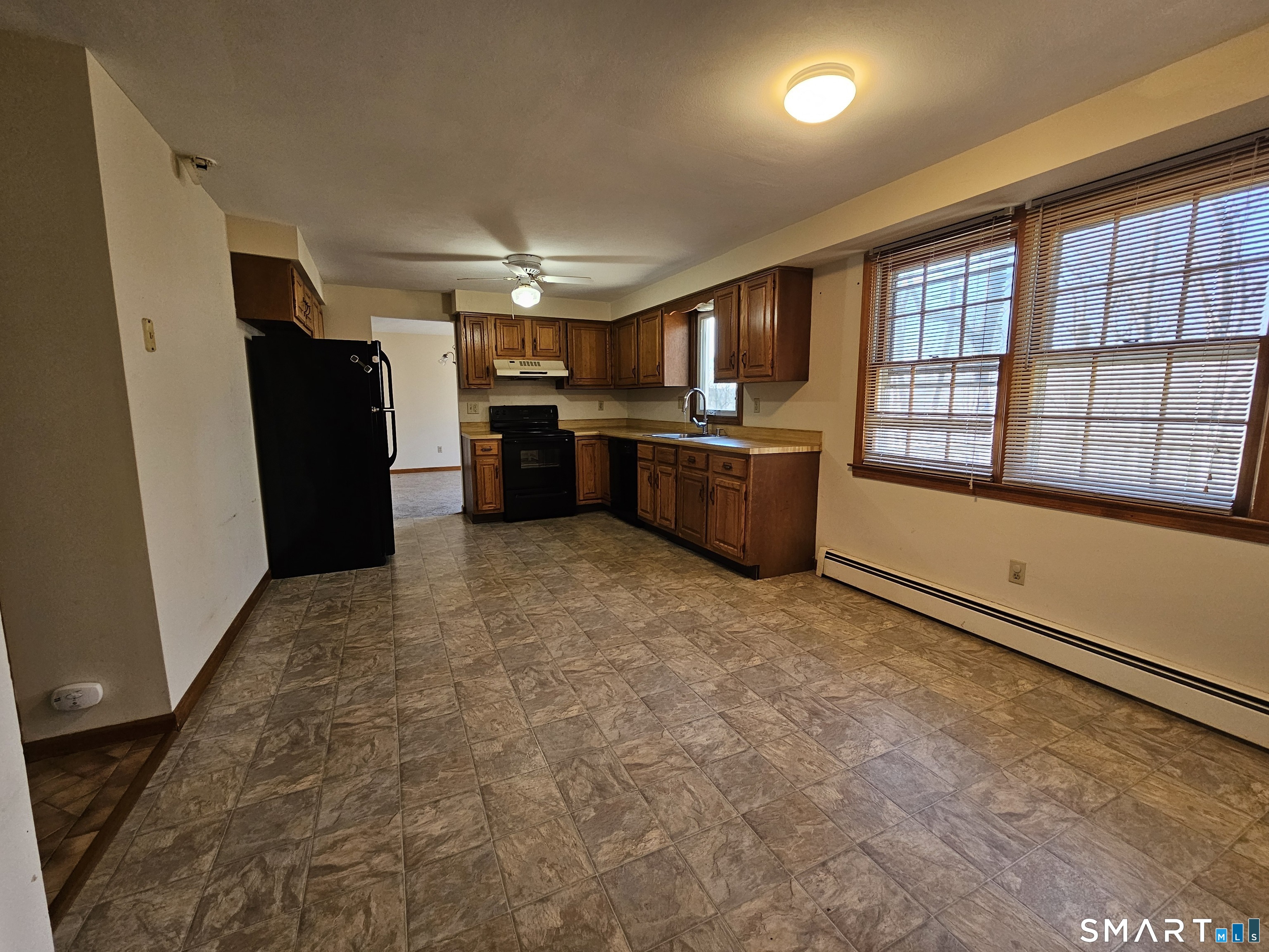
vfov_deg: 89.9
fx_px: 477
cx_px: 634
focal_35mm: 13
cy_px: 476
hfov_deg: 106.2
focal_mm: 2.2
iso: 160
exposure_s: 1/60
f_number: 2.2
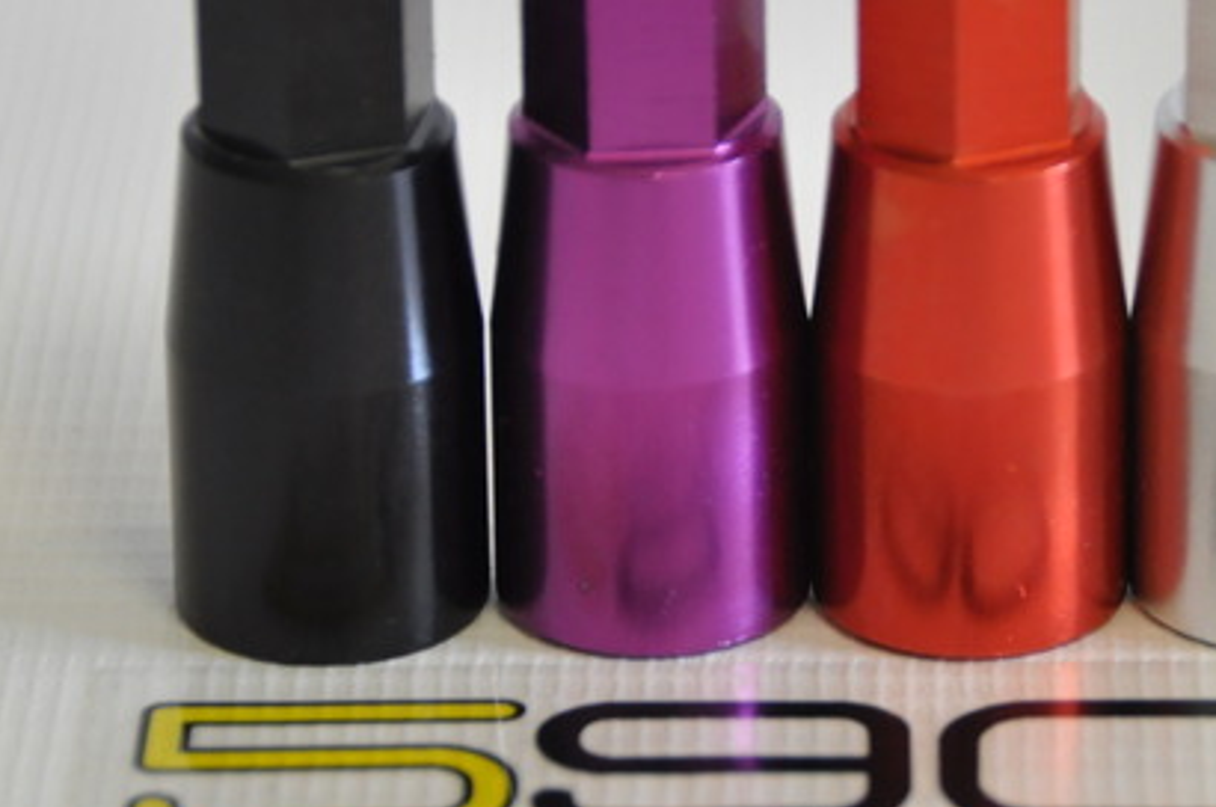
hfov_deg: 6.1
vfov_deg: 4.1
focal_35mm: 337
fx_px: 11365
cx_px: 973
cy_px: 246
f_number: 5.3
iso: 800
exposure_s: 1/40
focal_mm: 90
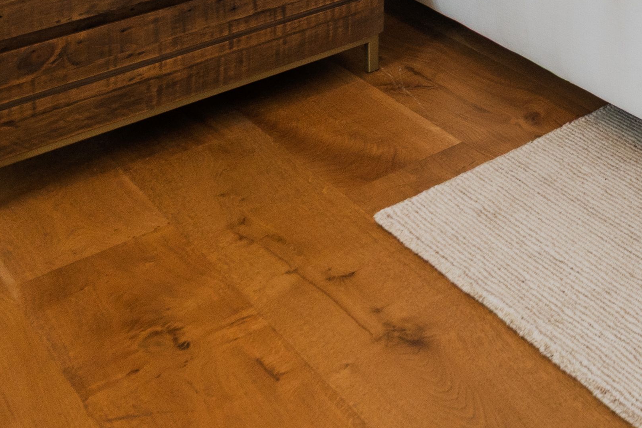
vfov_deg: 16.6
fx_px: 1088
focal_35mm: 61
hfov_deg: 23.6
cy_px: -438
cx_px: 1040
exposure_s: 1/30
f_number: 7.1
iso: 100
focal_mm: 14
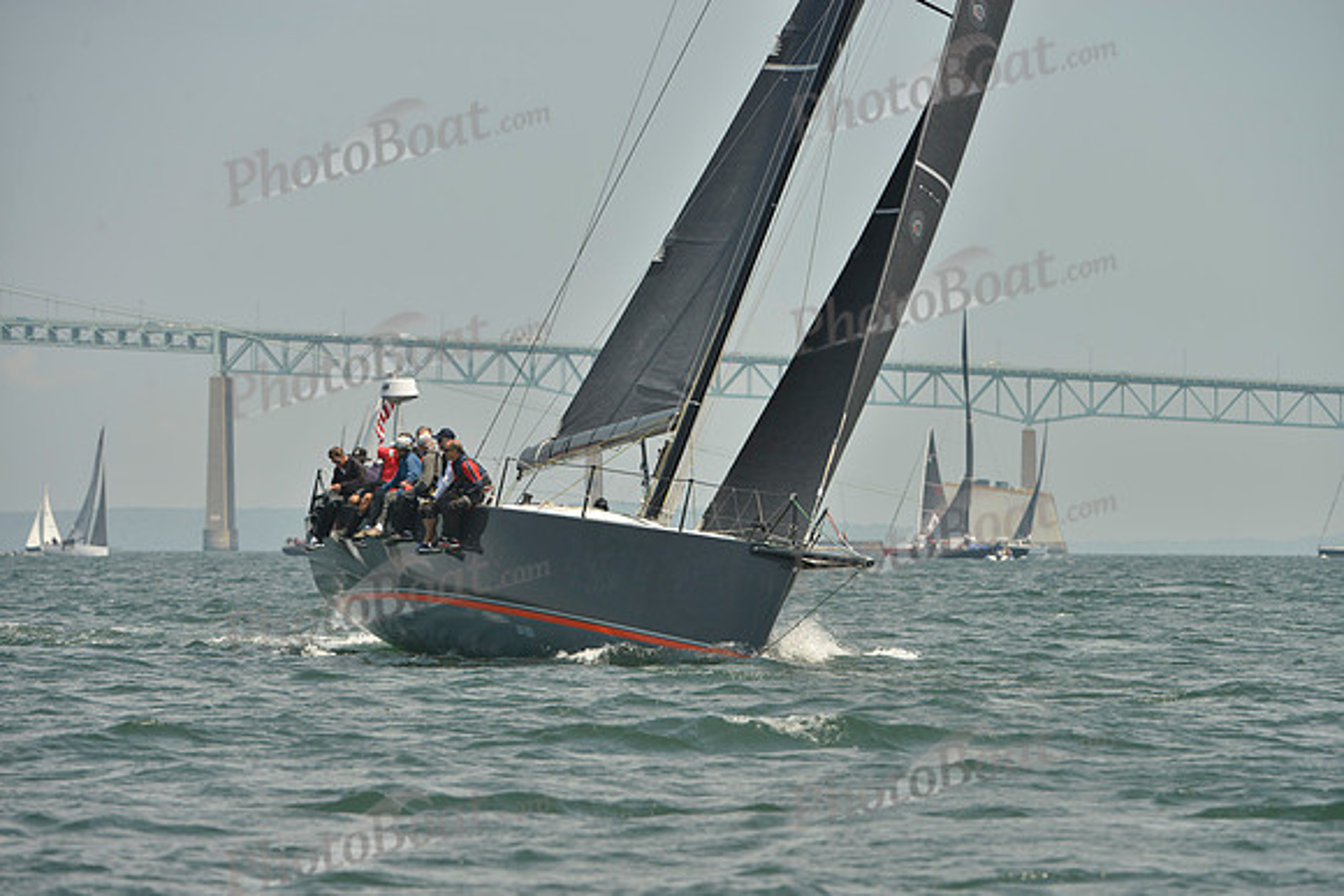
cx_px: 672
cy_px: 448
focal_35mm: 270
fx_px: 10082
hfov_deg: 7.6
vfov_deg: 5.1
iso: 280
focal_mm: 270
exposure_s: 1/1000
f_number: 8
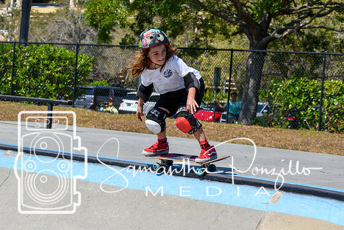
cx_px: 172
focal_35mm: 117
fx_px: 1118
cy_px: 115
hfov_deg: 17.5
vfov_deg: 11.7
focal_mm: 78
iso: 200
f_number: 8
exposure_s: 1/1000
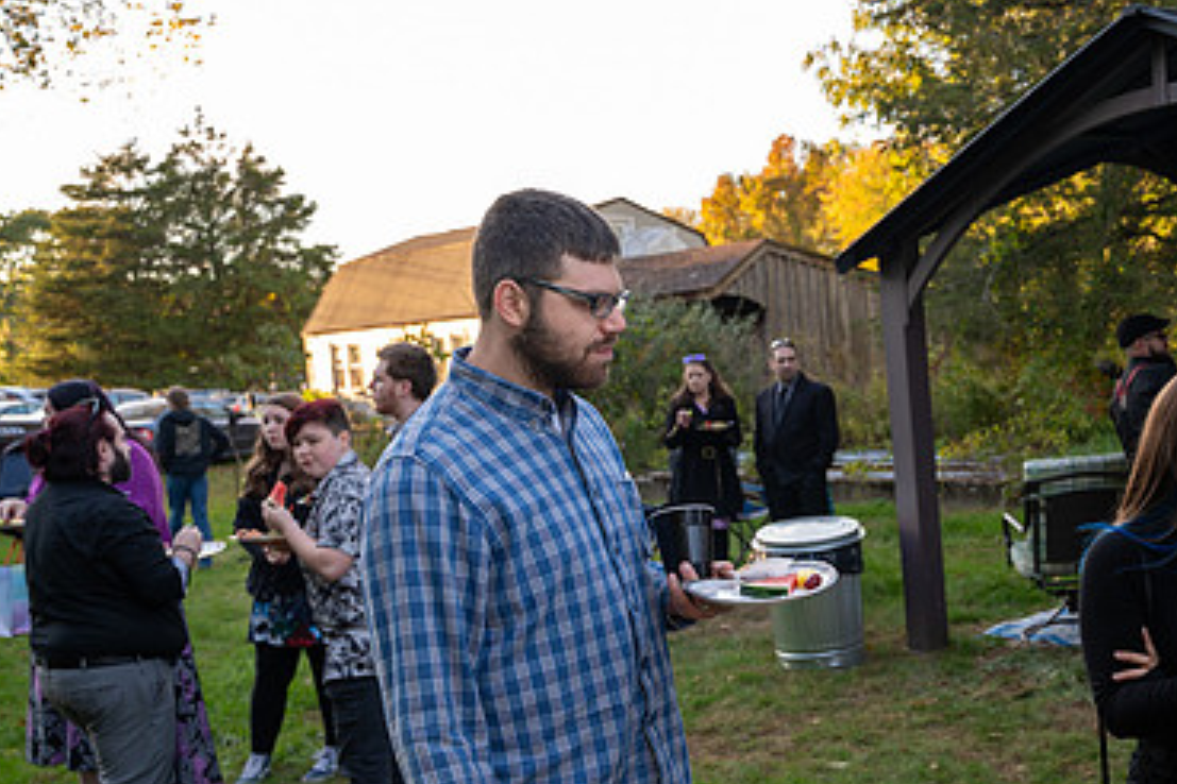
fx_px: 1438
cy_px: 526
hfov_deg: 43.2
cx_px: 874
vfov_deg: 30.3
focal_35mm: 44
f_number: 4
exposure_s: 1/200
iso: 400
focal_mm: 28
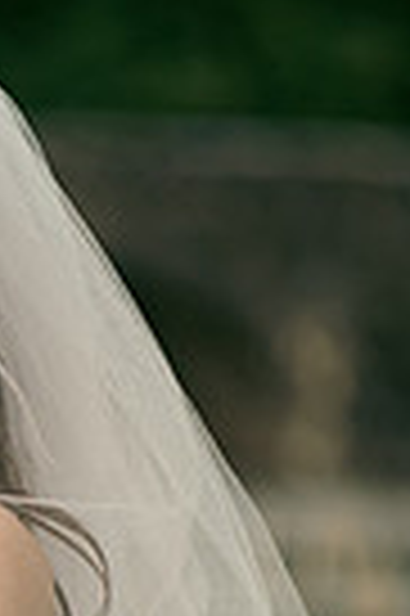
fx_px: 10429
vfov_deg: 3.4
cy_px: 859
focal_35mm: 609
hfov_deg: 2.2
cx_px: -243
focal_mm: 185
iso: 320
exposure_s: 1/200
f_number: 3.5
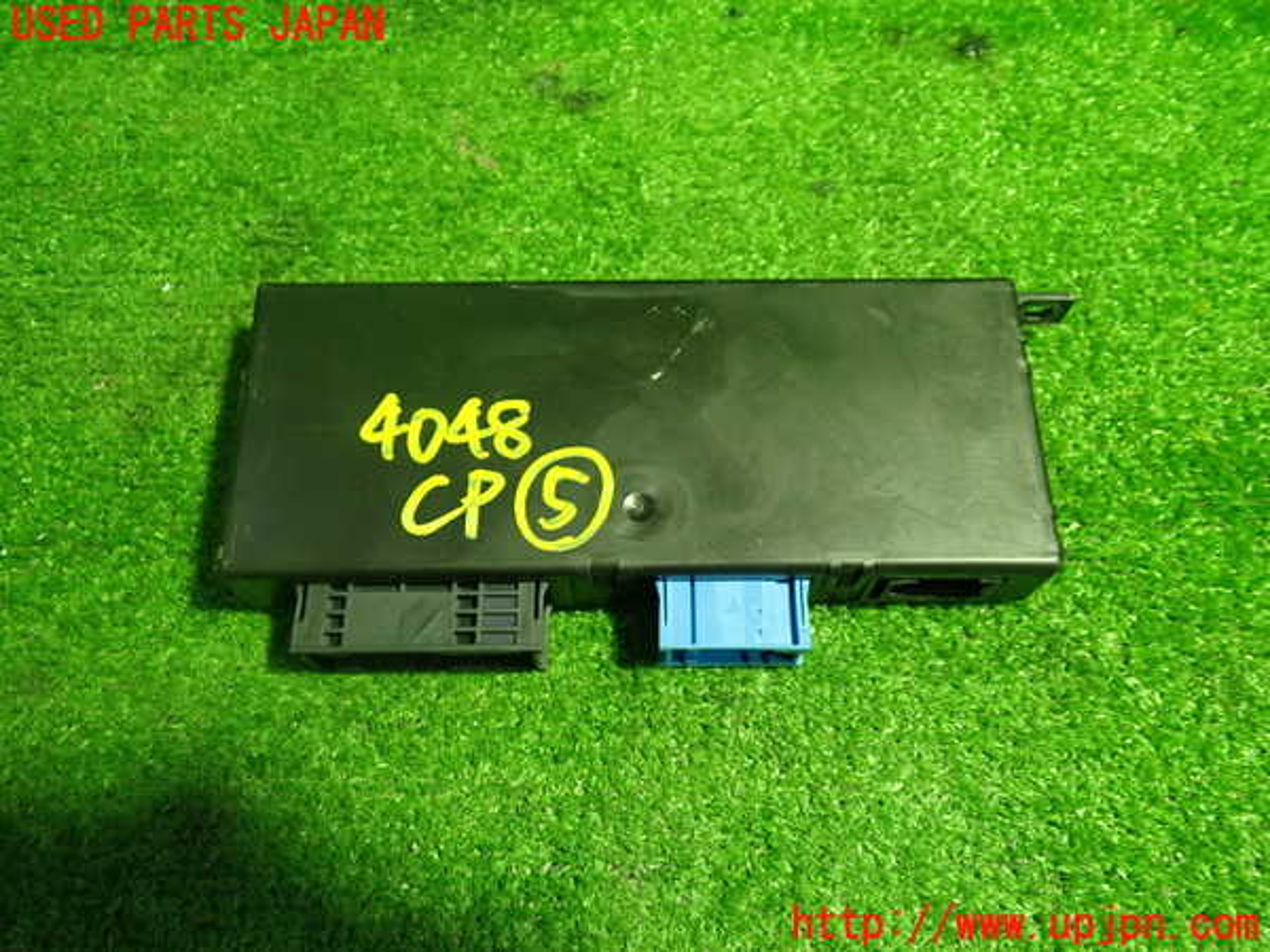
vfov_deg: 46.8
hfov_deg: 60.0
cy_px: 476
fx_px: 1101
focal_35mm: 30
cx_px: 635
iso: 400
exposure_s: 1/30
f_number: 2.3
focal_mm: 5.4
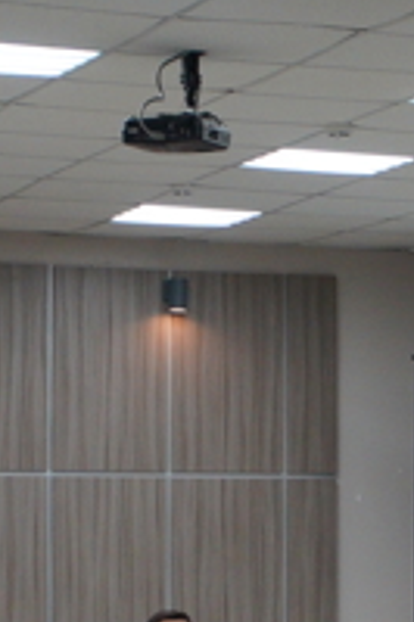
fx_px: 2333
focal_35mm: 135
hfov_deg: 10.0
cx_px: 504
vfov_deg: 15.0
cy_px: 550
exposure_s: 1/320
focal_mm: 24
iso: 1000
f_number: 4
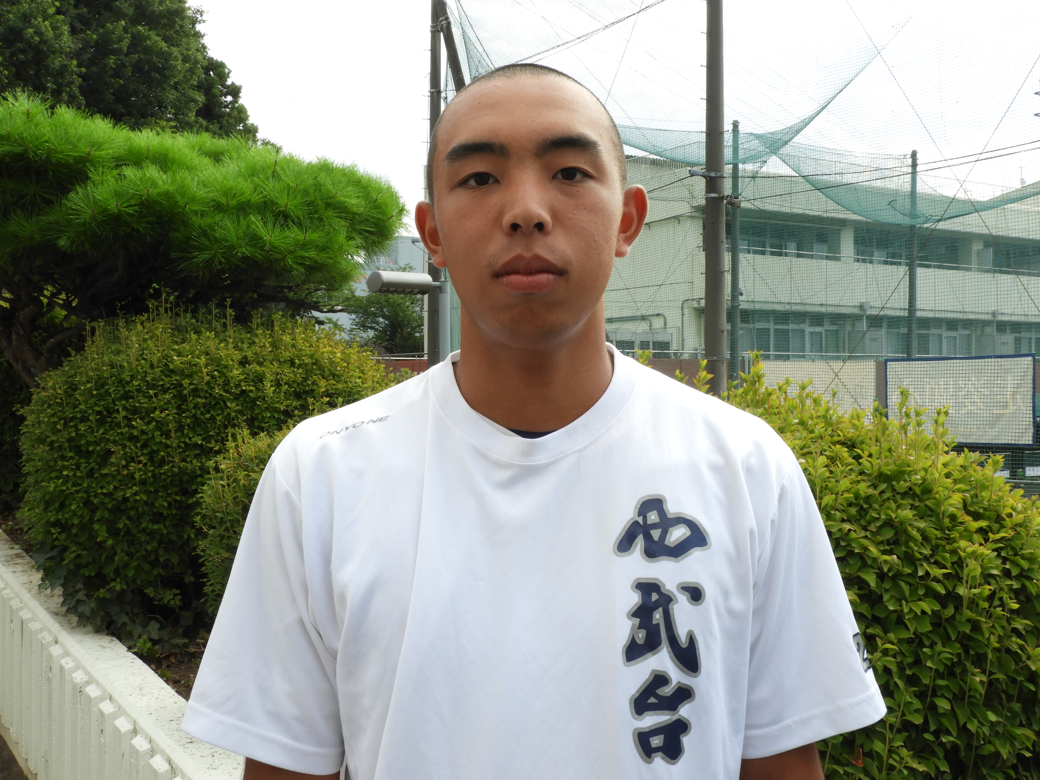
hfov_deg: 46.8
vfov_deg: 36.0
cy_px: 390
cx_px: 520
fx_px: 1202
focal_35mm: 40
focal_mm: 7.2
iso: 100
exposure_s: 1/100
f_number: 7.6
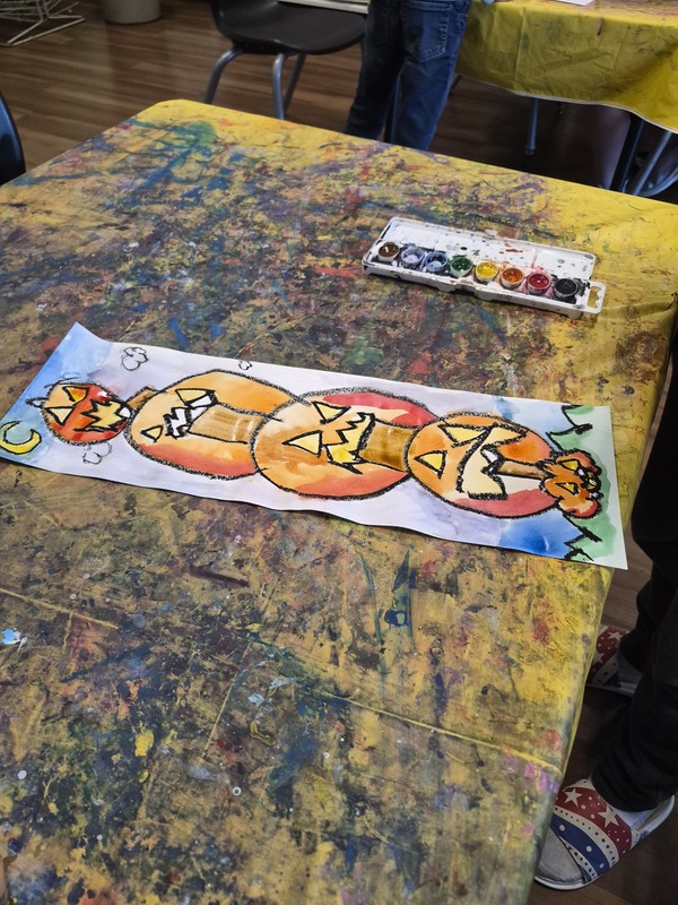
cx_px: 339
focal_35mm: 23
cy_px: 452
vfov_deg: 73.9
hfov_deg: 58.9
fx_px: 601
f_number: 1.8
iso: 1000
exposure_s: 1/120
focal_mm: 5.4
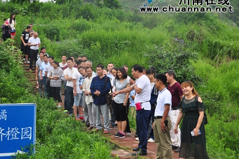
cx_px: 94
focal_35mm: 93
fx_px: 617
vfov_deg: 14.7
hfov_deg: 21.9
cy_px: 75
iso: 200
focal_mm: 48
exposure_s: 1/125
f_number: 5.6
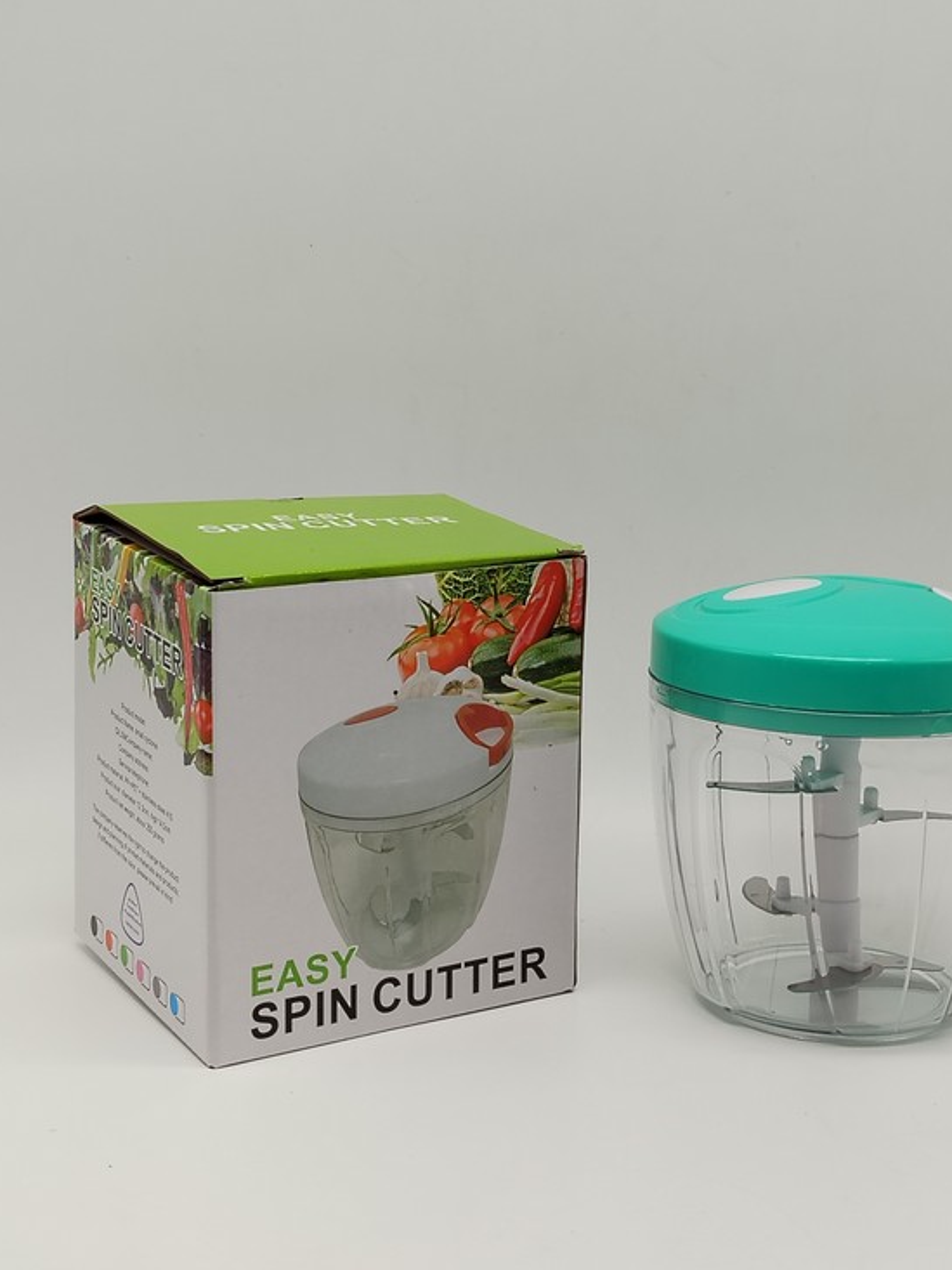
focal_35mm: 59
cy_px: 581
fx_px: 2163
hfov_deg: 24.8
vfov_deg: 32.7
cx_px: 573
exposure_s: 1/100
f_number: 1.75
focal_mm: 5.25
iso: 153
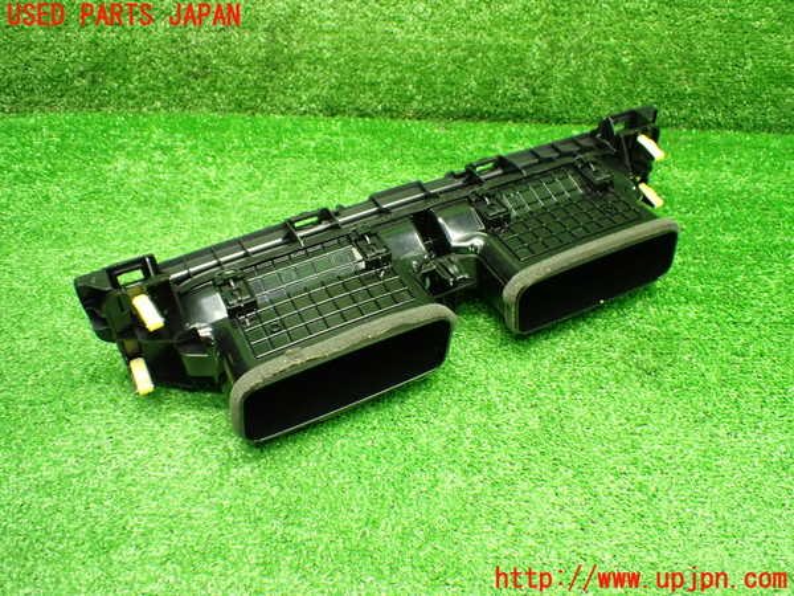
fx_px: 688
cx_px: 397
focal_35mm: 30
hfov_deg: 60.0
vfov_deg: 46.8
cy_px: 298
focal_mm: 5.4
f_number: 2.3
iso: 800
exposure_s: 1/50
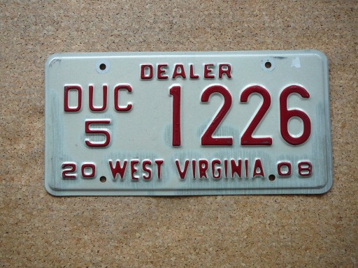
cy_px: 134
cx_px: 179
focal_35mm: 35
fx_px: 362
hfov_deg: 52.6
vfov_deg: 40.7
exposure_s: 1/30
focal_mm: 5.2
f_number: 2.8
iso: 160
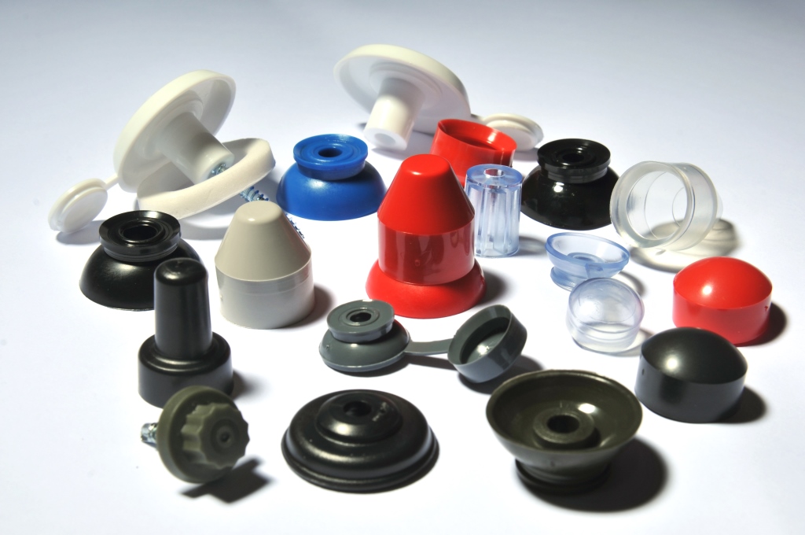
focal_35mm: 78
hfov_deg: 26.0
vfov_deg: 17.4
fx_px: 1742
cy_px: 268
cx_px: 402
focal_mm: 52
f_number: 16
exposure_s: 1/200
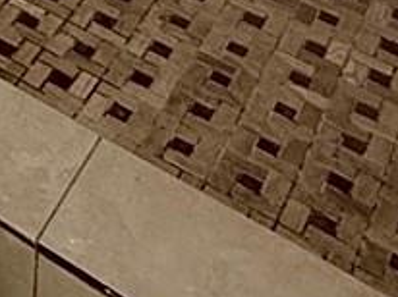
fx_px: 1252
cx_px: -390
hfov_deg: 14.9
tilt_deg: -3.3
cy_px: -812
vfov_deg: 8.6
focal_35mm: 109
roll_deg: -1.0
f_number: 2.2
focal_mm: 2.22
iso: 100
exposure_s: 1/120
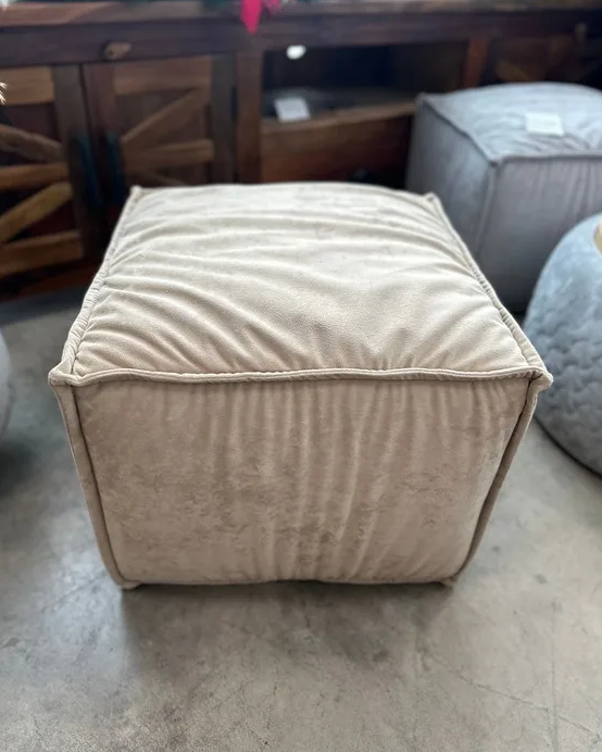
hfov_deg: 54.9
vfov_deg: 66.0
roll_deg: -3.3
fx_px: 579
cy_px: 367
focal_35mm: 26
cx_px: 292
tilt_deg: -36.5
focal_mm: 6.9
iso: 100
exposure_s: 1/100
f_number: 1.8
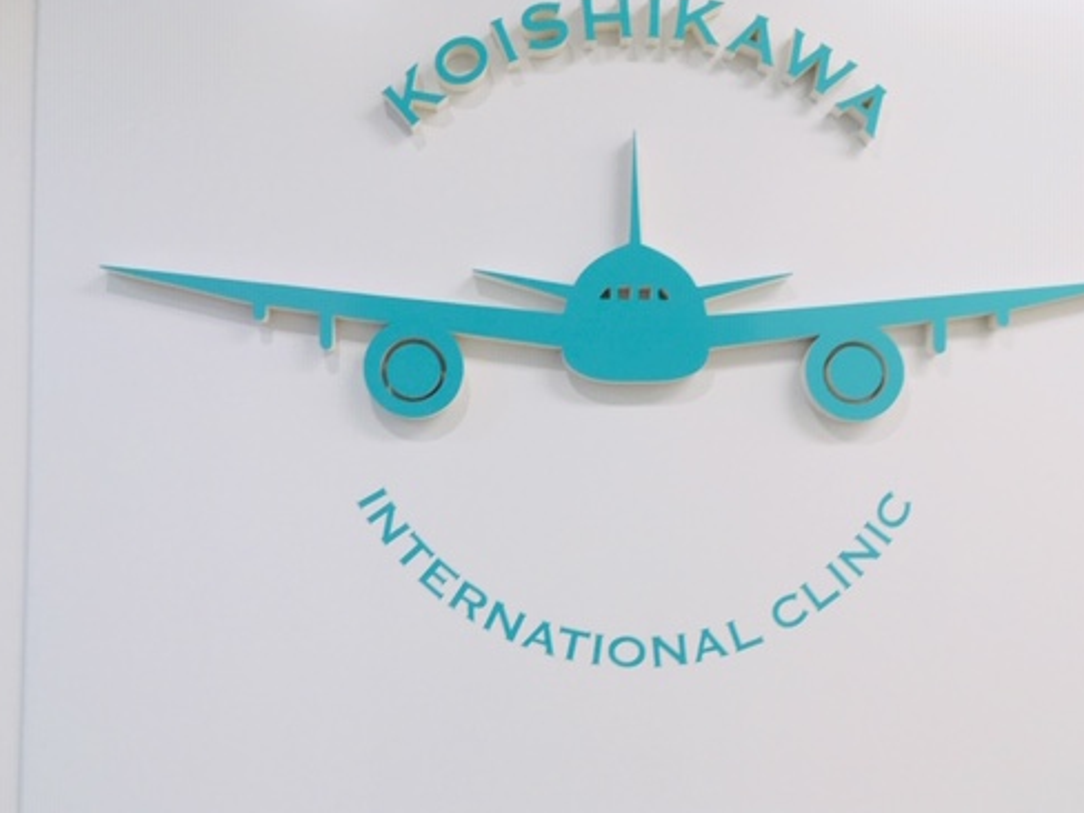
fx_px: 1190
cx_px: 562
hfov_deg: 49.0
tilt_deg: +4.2
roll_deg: -0.4
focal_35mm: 38
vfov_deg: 37.6
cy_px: 475
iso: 25
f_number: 2.2
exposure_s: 1/50
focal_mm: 4.15
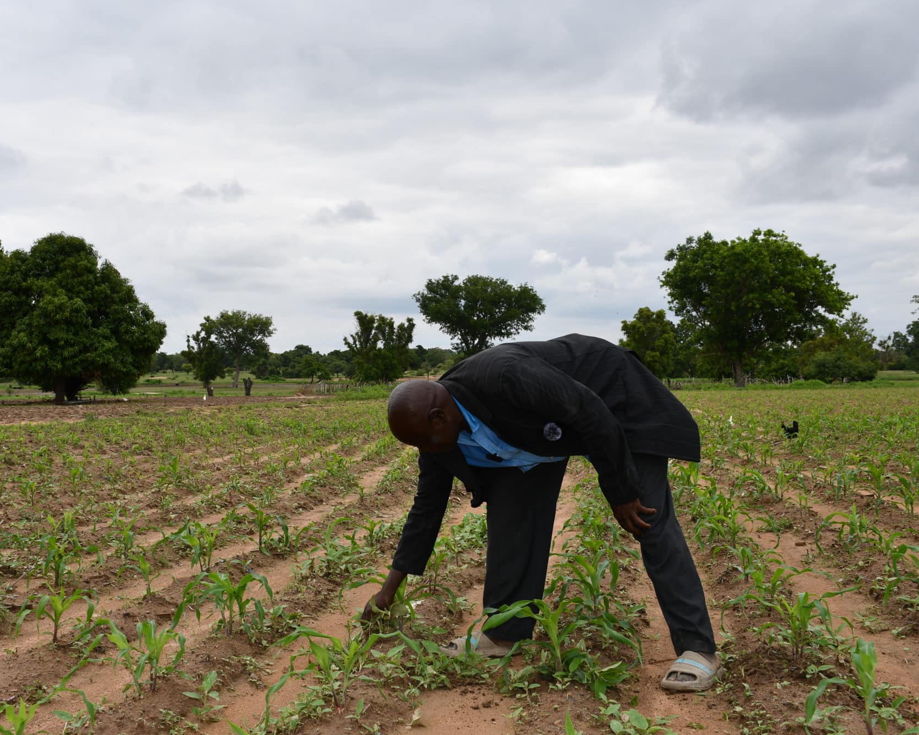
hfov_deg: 46.6
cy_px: 362
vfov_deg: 38.2
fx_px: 1061
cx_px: 374
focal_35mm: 39
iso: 100
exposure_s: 1/250
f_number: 9
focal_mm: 23
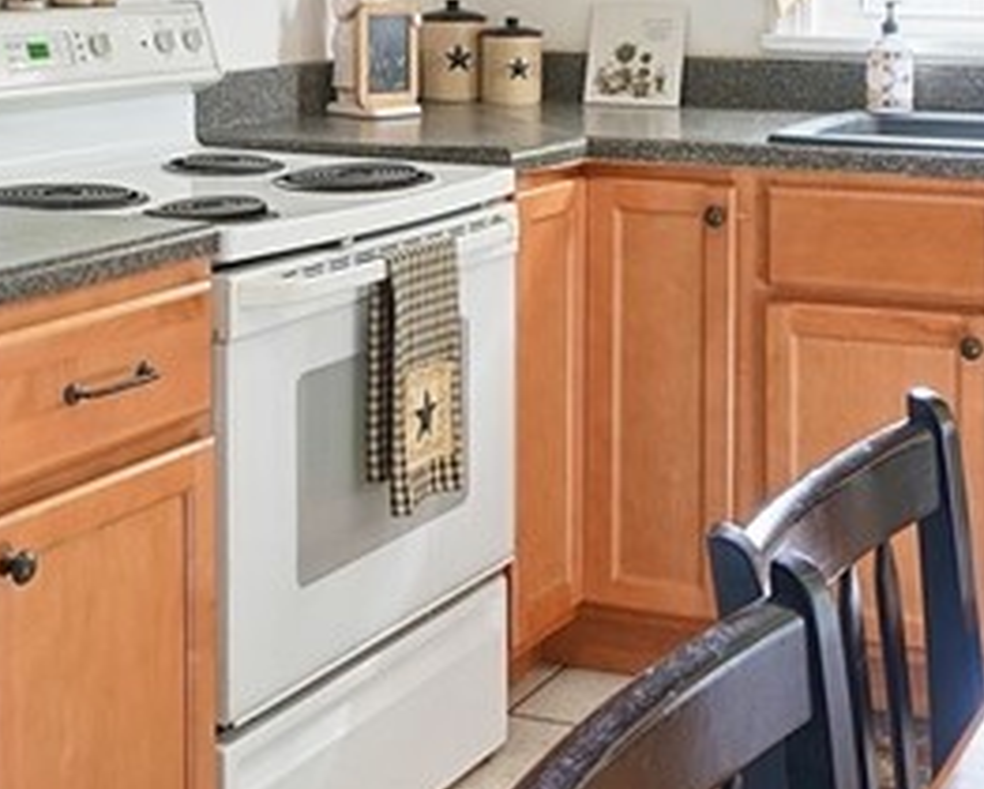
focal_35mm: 70
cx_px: 597
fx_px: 2040
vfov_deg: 20.9
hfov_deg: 27.1
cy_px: -66
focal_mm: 18
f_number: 7.1
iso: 400
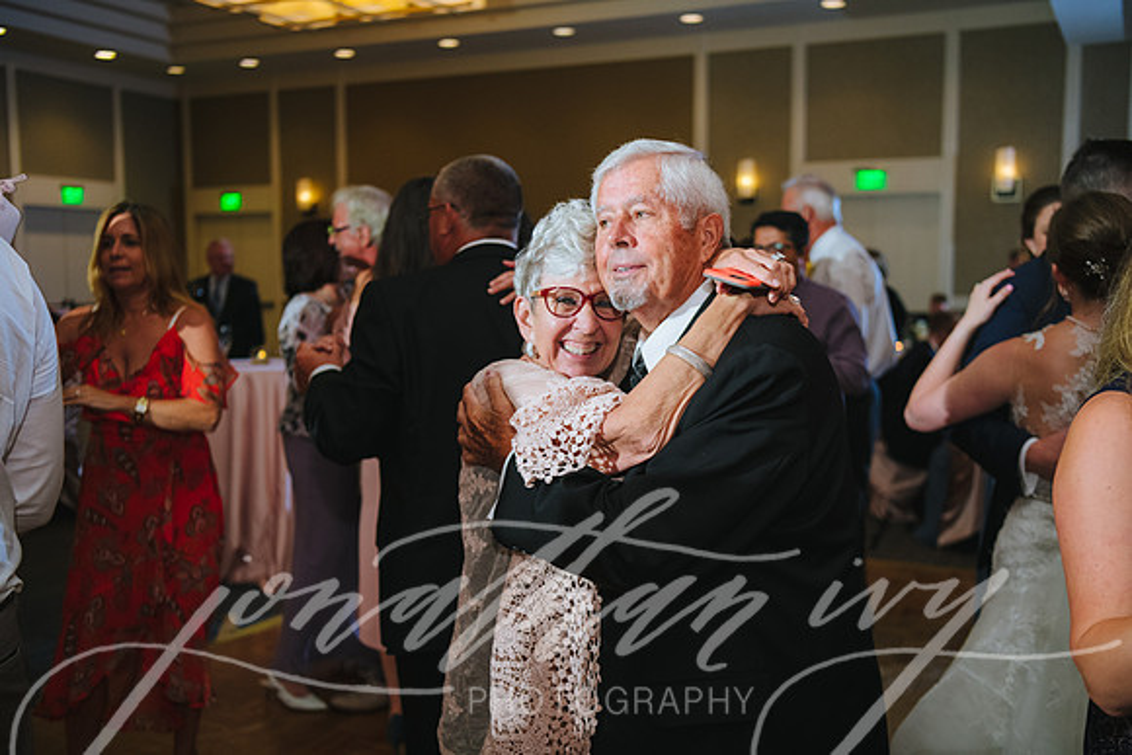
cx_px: 566
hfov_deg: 50.7
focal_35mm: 38
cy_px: 378
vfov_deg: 35.1
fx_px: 1195
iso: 1250
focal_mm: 38
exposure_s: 1/80
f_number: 2.8
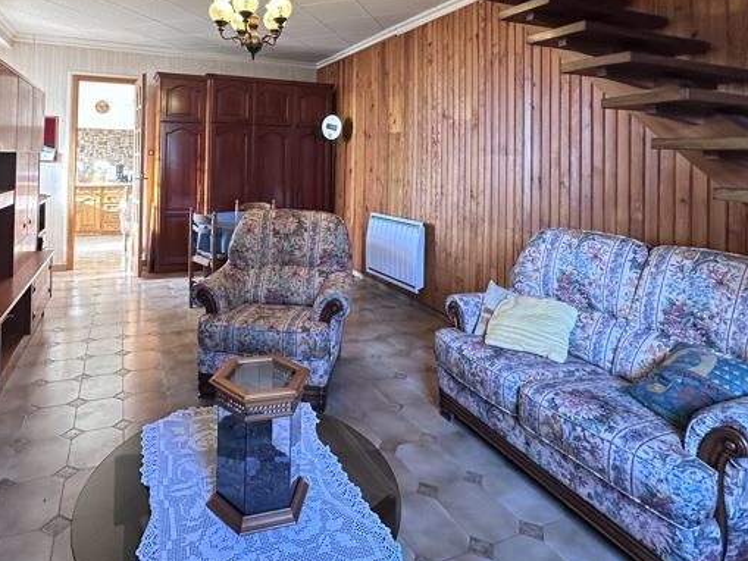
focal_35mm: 22
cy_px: 151
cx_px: 301
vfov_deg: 58.4
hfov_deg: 75.6
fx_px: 475
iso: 400
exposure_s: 1/50
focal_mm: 2.22
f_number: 2.2
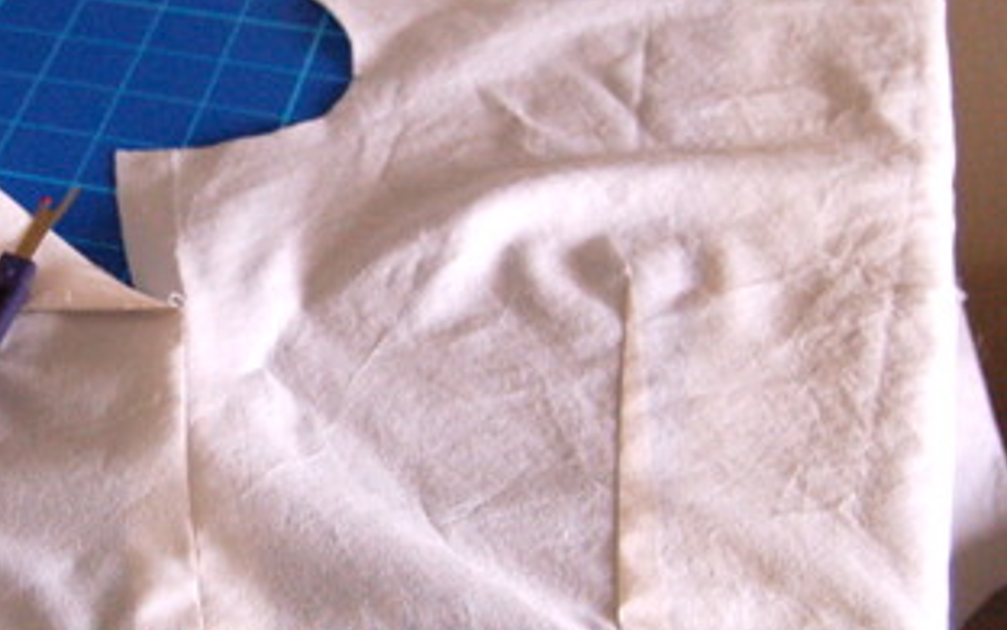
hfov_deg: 22.8
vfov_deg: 14.8
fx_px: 2415
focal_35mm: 88
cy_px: 315
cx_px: 52
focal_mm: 30
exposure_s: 1/80
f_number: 4.5
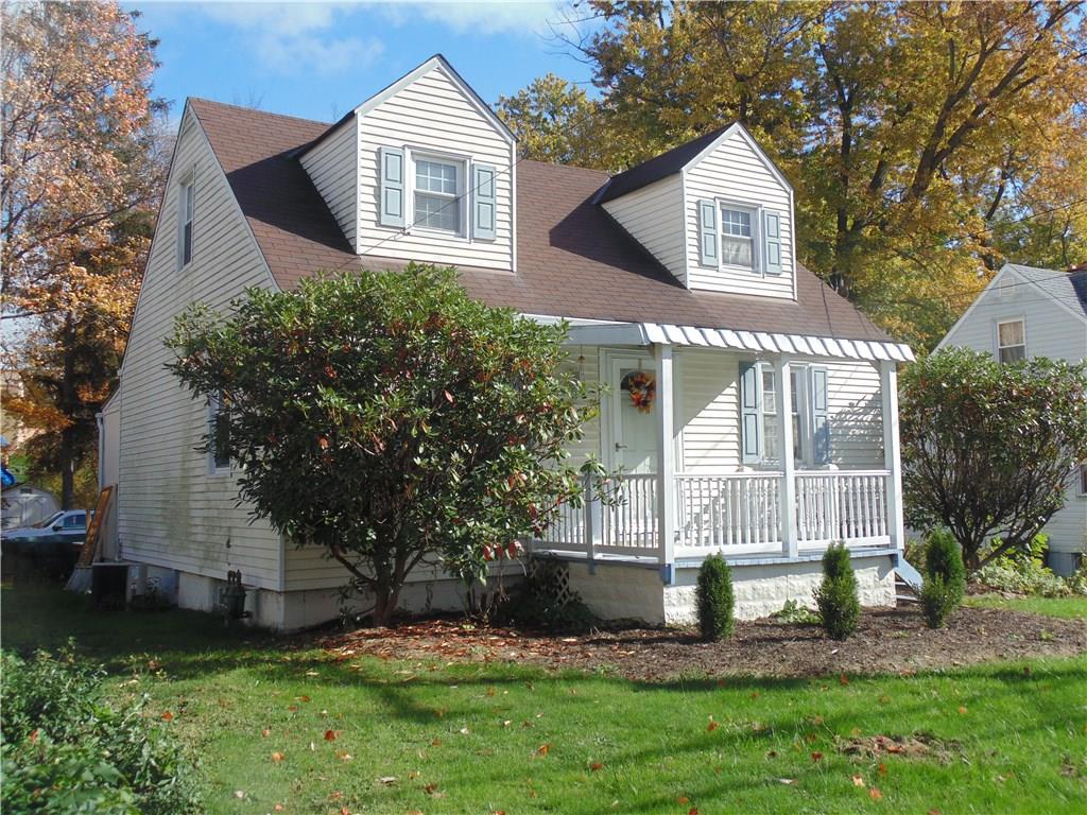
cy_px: 408
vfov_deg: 41.8
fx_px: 1068
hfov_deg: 54.0
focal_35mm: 34
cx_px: 544
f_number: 3.4
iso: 80
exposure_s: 1/640
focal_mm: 6.2
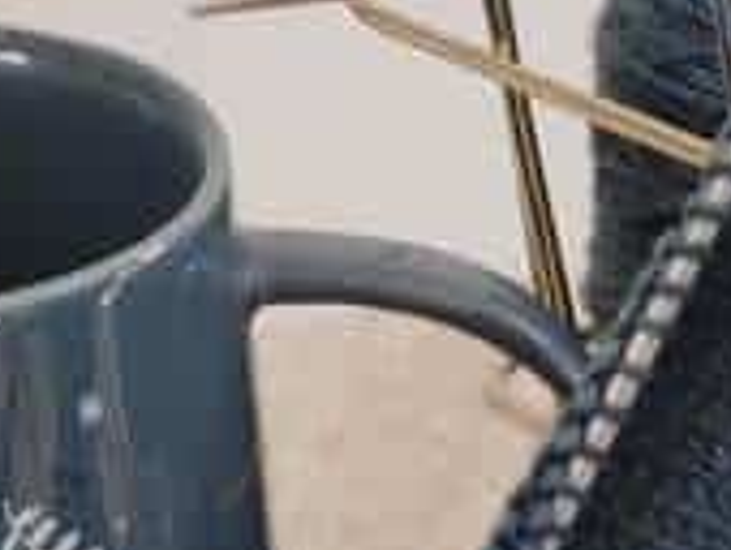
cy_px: 795
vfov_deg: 6.1
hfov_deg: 8.0
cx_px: 1135
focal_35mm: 243
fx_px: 5139
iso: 271
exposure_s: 1/50
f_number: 2
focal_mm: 8.16
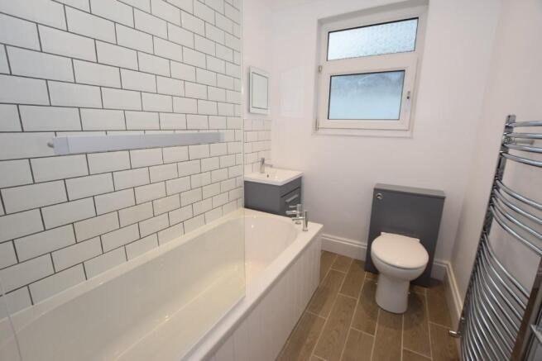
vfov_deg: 77.4
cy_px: 180
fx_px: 226
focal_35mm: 15
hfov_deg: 100.4
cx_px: 271
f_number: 5
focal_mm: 10
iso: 400
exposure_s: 1/100
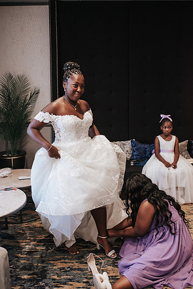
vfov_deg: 54.4
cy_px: 144
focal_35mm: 35
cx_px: 96
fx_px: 281
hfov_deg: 37.9
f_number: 3.2
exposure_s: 1/800
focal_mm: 35
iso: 1000
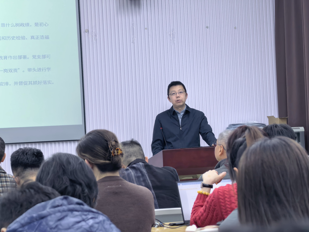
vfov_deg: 10.5
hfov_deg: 14.0
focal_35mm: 141
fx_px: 1259
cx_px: 154
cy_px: 116
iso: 100
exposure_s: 1/50
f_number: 2.1
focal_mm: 15
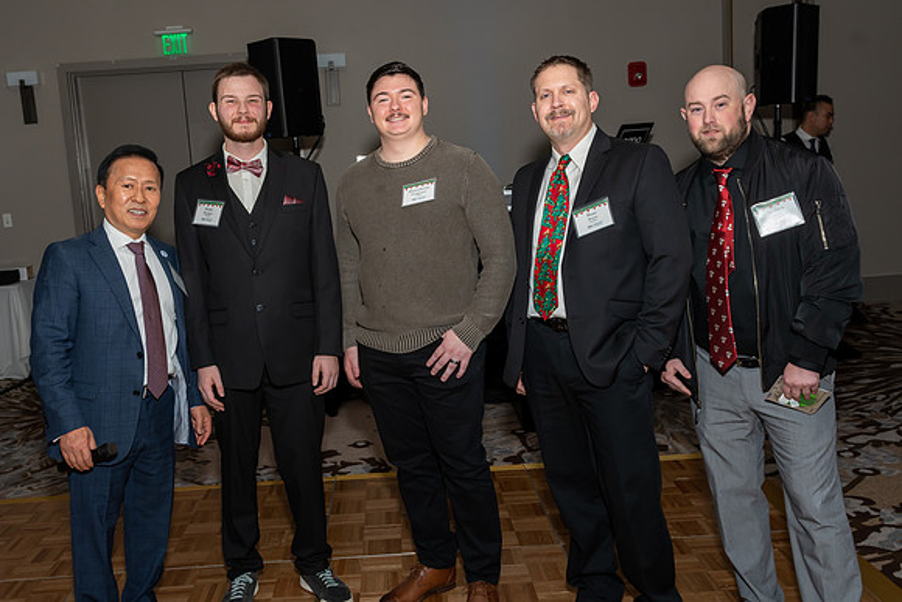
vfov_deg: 35.8
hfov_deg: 51.5
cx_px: 398
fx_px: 933
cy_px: 298
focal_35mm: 37
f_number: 6.3
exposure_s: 1/250
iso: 400
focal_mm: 22
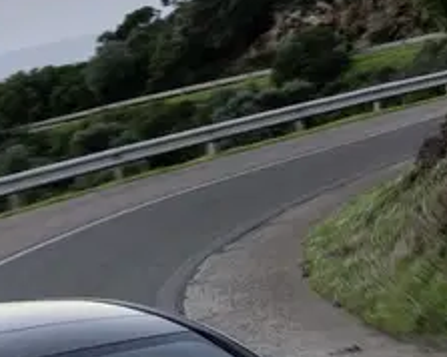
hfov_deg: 10.8
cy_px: 531
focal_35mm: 177
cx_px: -44
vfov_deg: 8.5
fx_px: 2340
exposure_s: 1/15
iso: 200
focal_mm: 35
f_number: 11
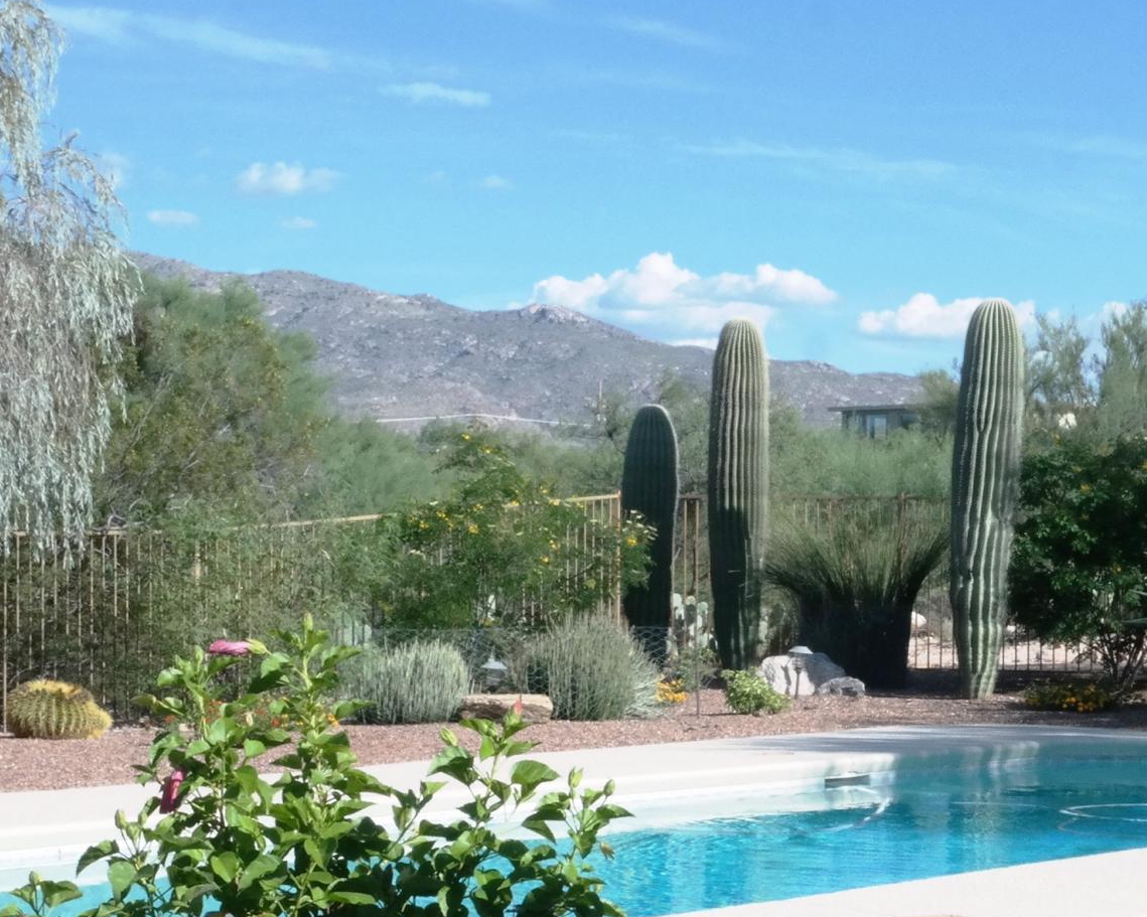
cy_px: 626
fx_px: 3021
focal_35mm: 89
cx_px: 964
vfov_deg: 17.2
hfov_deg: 21.2
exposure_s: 1/180
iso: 400
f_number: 22
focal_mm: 24
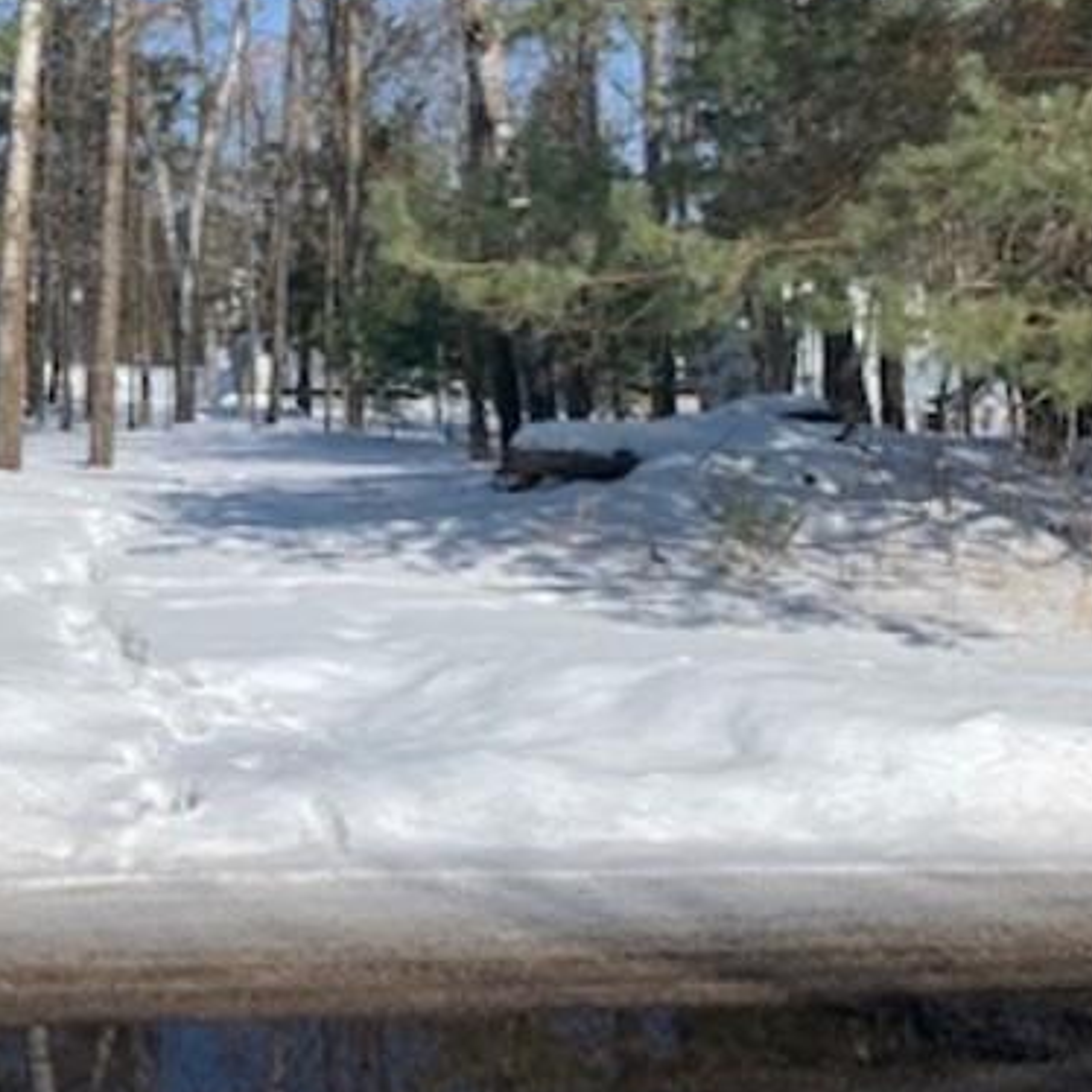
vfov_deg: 26.1
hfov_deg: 25.8
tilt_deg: +6.6
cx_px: -29
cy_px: 50
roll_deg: +1.2
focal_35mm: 63
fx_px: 2248
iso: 25
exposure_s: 1/2915
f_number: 1.8
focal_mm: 4.25
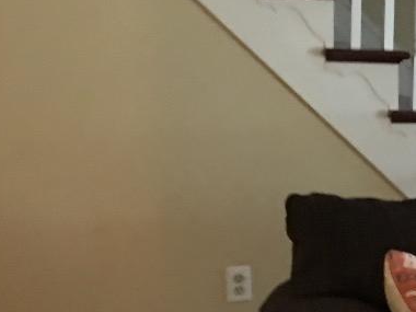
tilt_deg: -4.0
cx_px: 778
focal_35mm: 110
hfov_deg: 15.2
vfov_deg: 13.5
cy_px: 150
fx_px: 1322
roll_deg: -2.3
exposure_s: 1/4
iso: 64
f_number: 2.2
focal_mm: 4.15
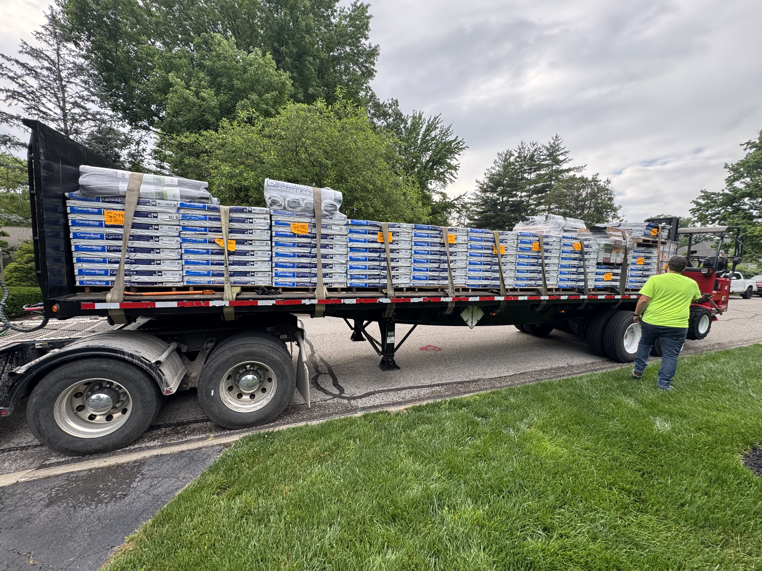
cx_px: 381
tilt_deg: -4.6
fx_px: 308
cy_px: 286
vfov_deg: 85.7
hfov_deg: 102.1
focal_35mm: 14
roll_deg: +0.1
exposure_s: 1/343
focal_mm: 2.22
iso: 40
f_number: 2.2
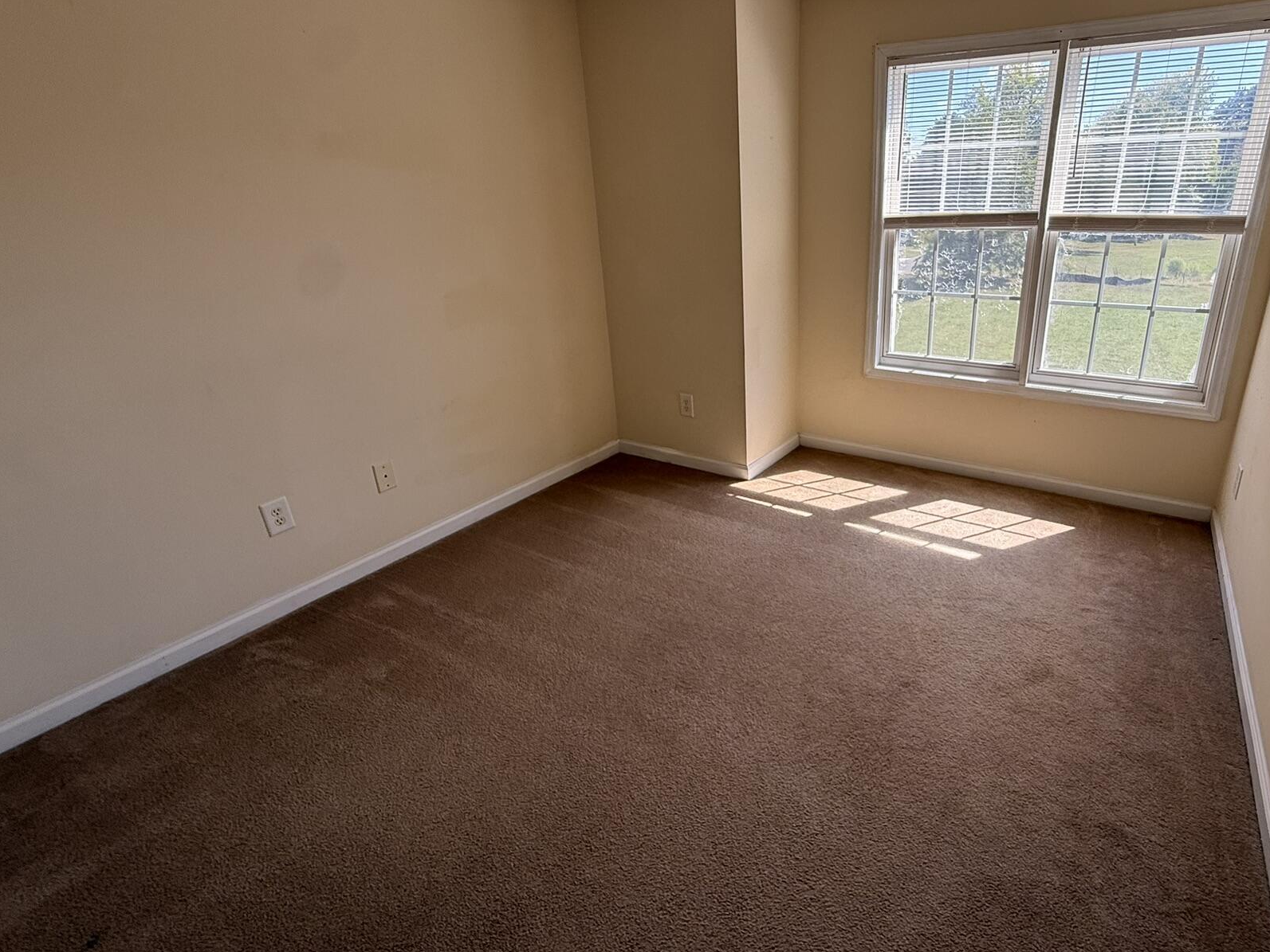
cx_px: 777
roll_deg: +0.8
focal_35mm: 18
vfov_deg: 71.4
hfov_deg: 86.4
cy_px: 432
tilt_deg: -19.1
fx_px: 660
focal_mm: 2.22
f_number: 2.2
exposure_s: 1/300
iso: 50
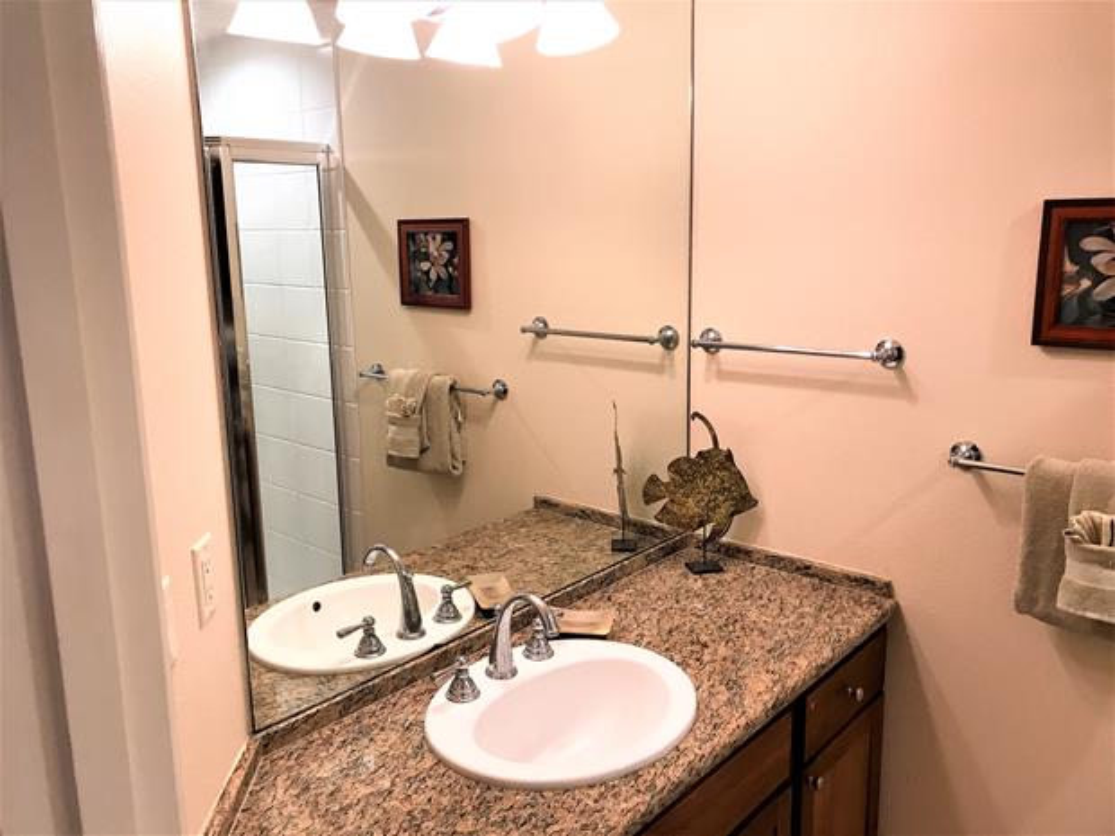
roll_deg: +1.3
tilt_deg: -10.2
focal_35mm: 28
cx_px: 558
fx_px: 902
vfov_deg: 49.7
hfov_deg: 63.4
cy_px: 418
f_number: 1.8
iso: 32
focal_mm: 3.99
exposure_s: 1/30
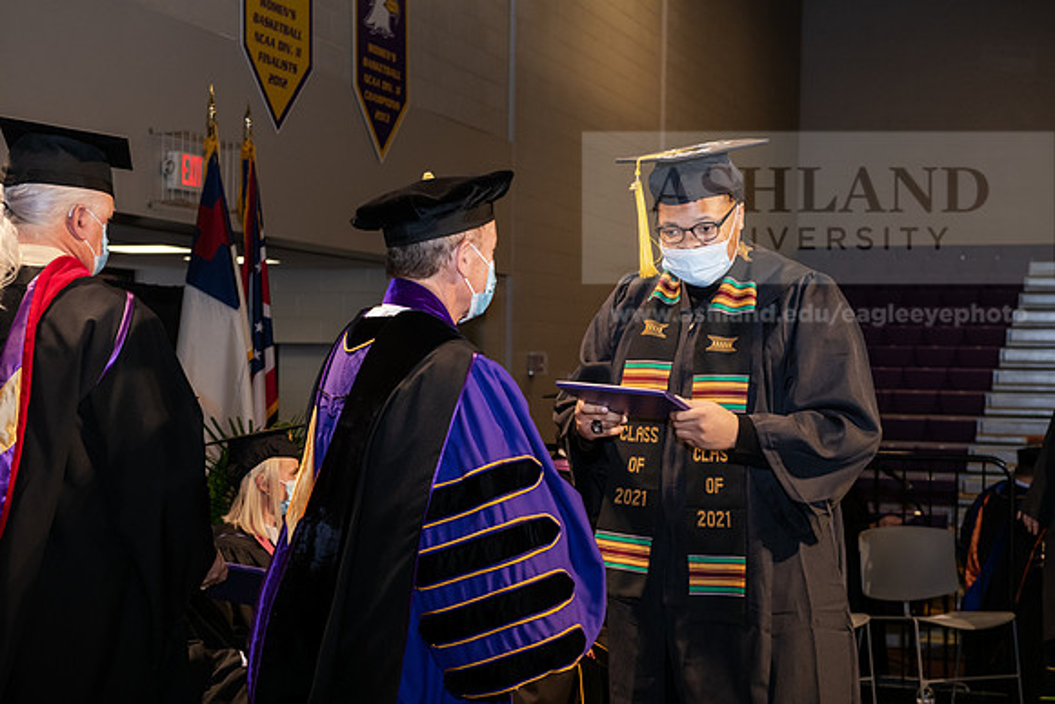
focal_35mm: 62
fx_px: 1817
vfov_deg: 21.9
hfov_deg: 32.4
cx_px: 528
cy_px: 352
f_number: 6.3
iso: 1600
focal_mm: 62
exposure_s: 1/200
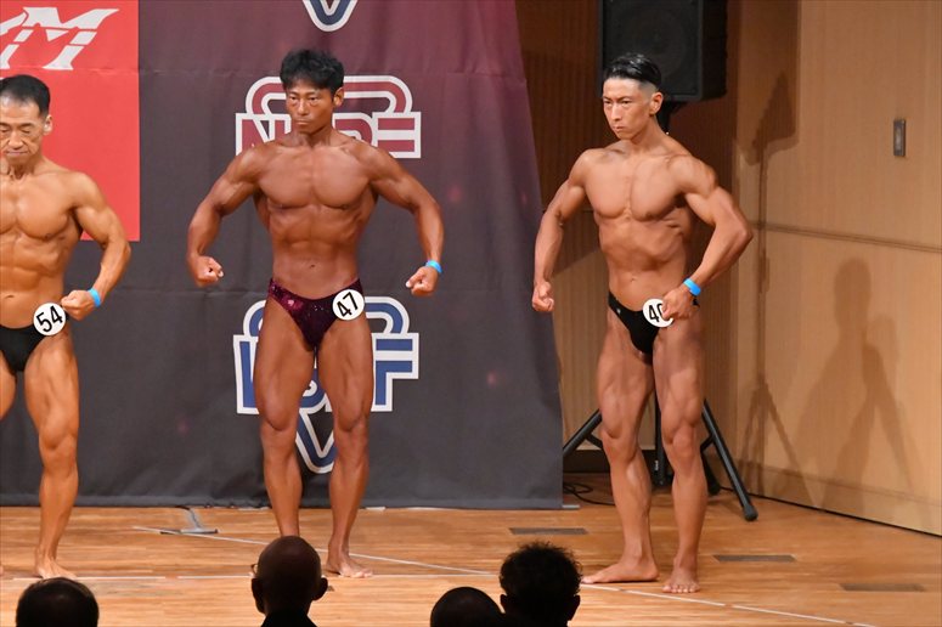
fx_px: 7454
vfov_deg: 4.8
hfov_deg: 7.2
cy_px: 314
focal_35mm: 285
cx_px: 471
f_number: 5.6
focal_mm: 190
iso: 12800
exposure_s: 1/400
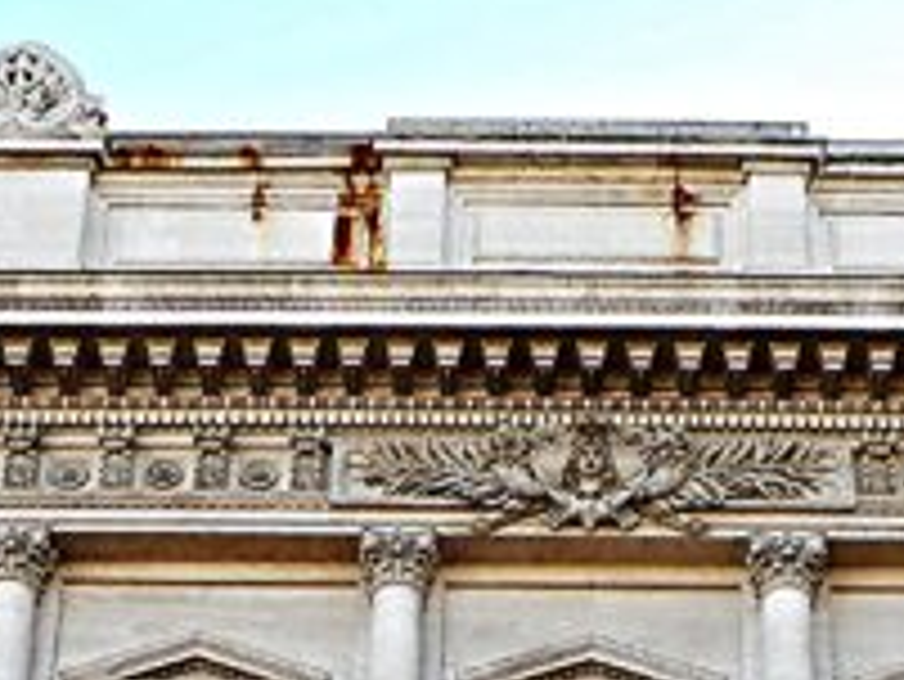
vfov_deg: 11.5
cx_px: 553
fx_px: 2927
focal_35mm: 112
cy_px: 1488
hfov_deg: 17.5
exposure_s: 1/125
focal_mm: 4.5
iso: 80
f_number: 3.7
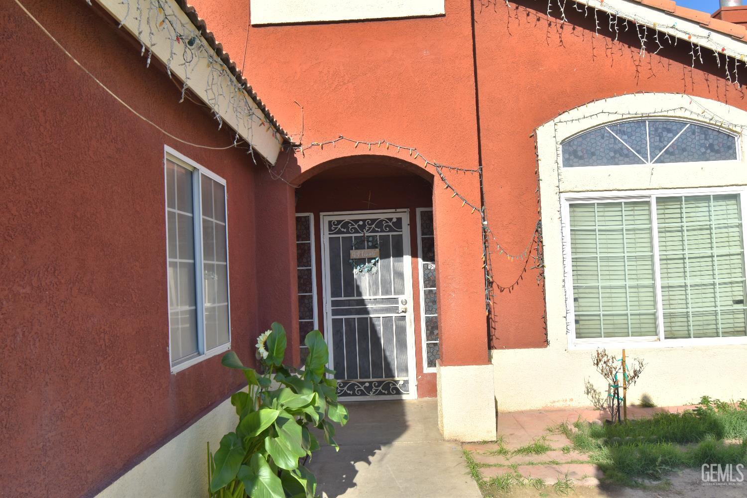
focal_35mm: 30
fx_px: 622
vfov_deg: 43.6
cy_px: 249
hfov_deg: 61.9
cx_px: 374
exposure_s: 1/320
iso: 100
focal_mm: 20
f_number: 9
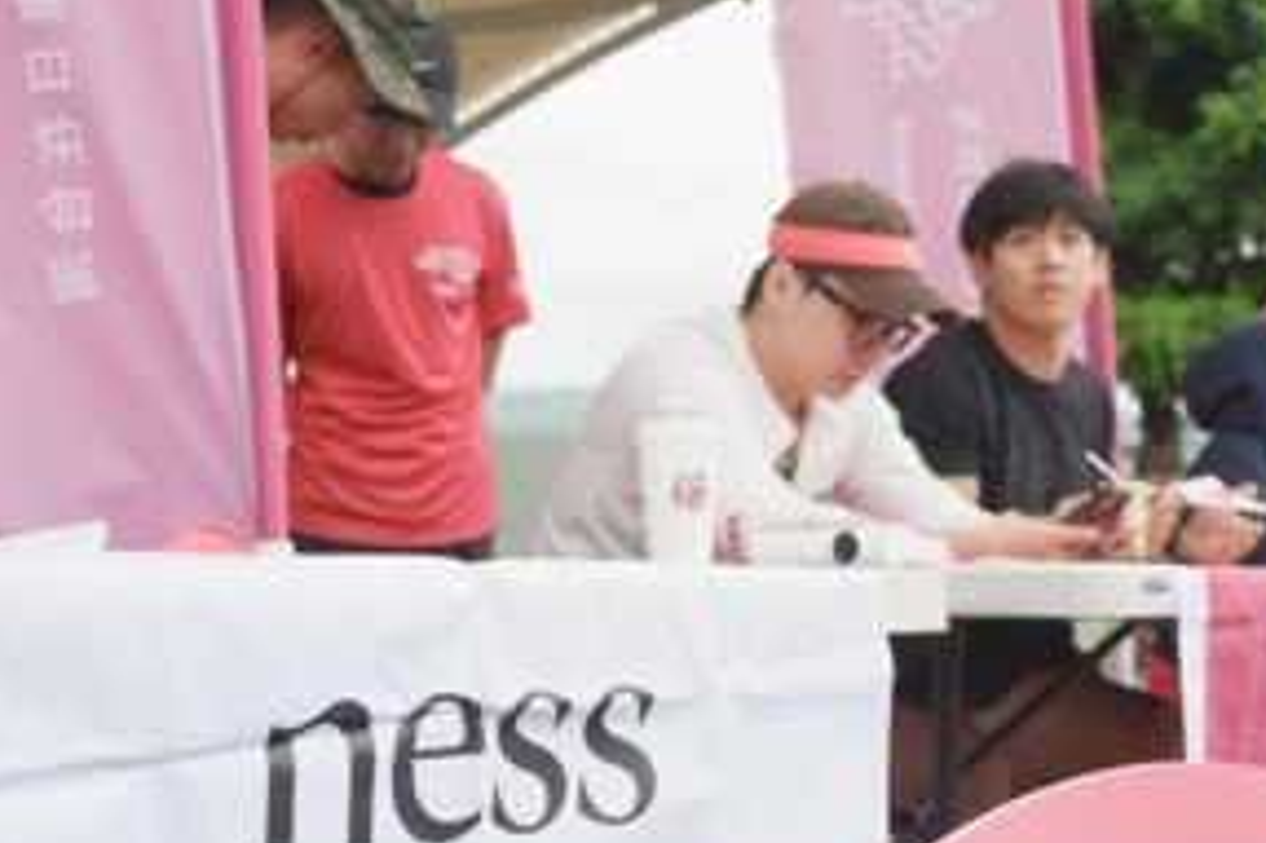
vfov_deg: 20.0
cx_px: 763
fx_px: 2355
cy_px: 717
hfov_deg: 30.0
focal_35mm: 67
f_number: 2.8
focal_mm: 30
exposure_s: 1/320
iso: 320
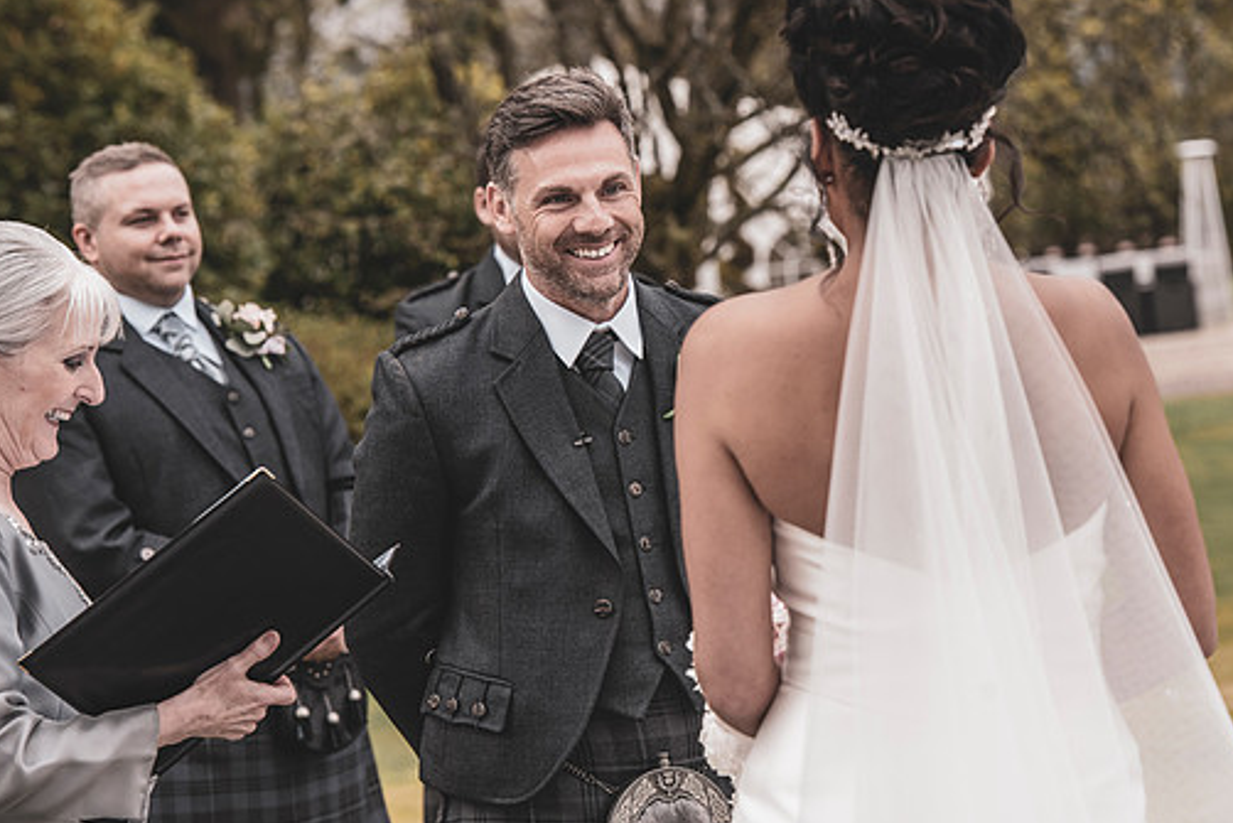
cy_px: 327
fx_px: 5344
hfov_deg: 13.2
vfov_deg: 8.8
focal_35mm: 156
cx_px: 735
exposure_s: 1/320
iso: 250
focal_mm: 125
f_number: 5.6
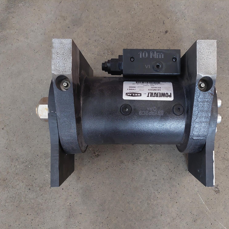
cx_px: 128
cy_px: 116
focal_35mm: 29
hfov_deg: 55.5
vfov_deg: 55.6
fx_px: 217
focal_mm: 5.23
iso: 640
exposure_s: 1/24
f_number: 1.8
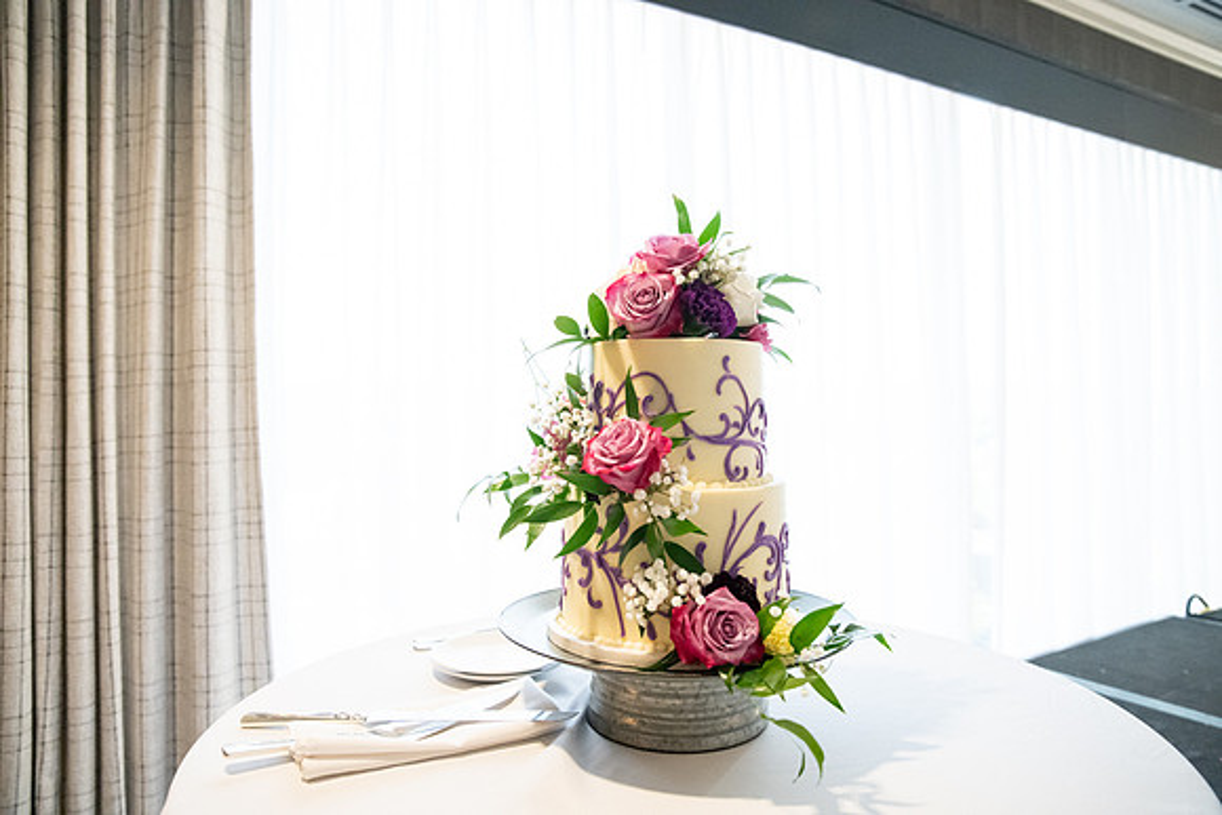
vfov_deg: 53.2
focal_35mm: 24
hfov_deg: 73.7
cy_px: 408
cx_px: 611
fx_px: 815
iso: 4000
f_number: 4
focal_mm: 24
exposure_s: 1/320
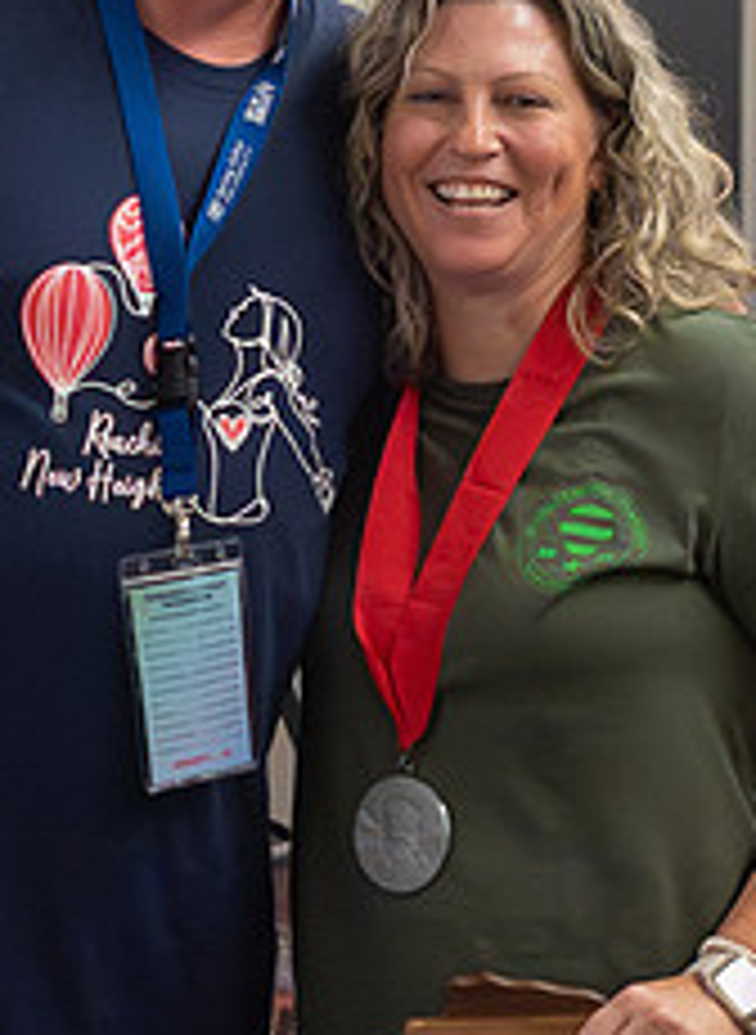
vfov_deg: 9.1
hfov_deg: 6.6
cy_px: 339
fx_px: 6517
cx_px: 423
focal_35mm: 220
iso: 6400
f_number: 2.8
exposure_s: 1/200
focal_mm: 32
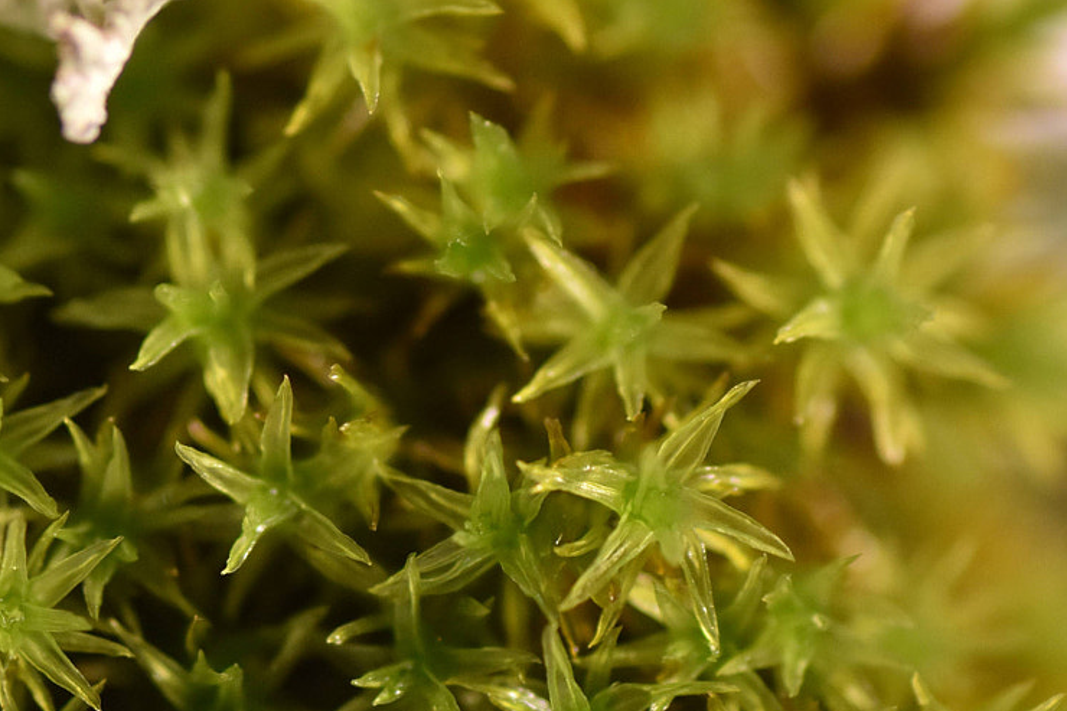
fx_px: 8652
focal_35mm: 292
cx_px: 55
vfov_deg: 4.7
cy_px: 544
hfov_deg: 7.0
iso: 900
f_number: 4.5
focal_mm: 90
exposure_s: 1/160
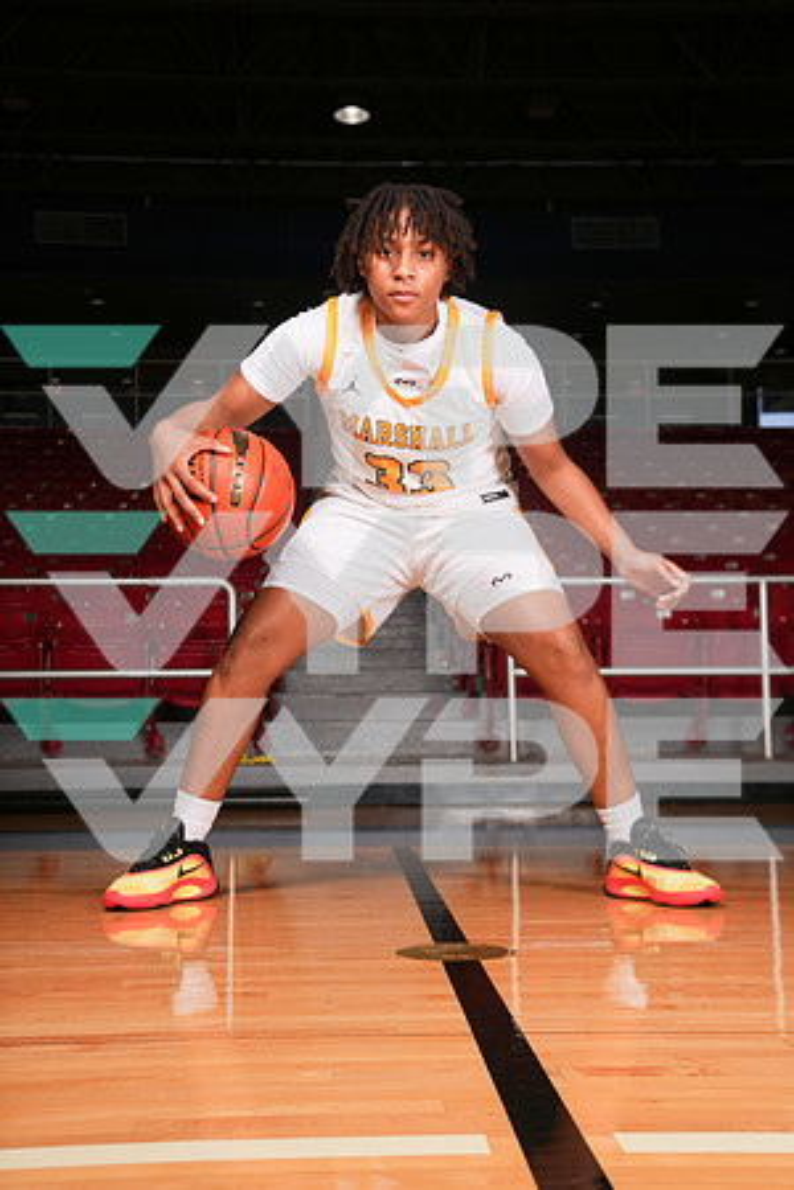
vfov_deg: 44.5
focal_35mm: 44
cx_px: 397
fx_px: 1456
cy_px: 595
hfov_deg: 30.5
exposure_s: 1/200
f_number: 6.3
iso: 250
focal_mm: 44
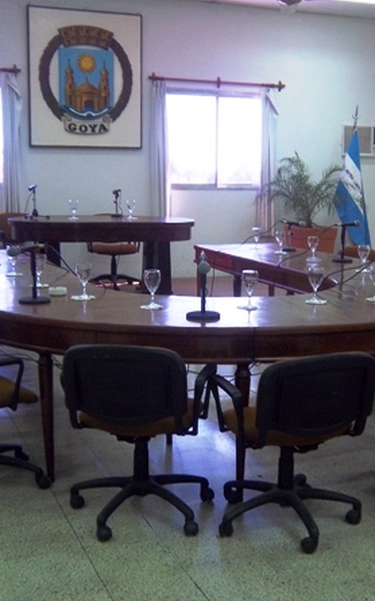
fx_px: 818
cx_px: 217
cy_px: 303
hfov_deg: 25.8
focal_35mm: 50
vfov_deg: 40.3
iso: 160
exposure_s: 1/40
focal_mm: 6.17
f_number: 3.86
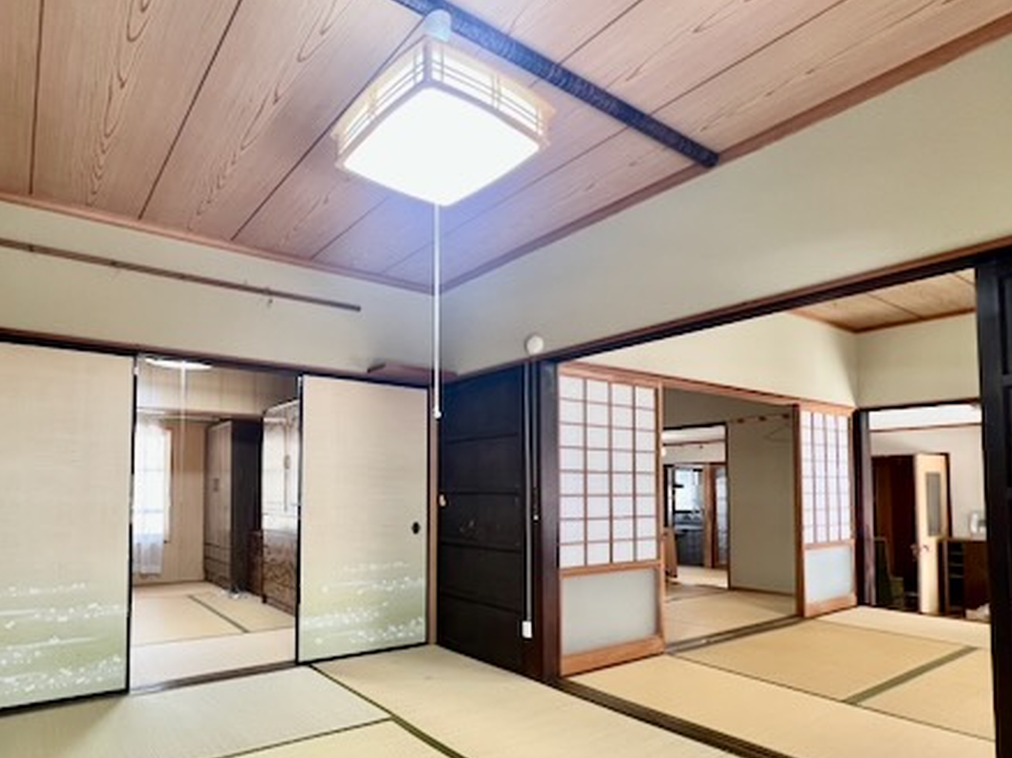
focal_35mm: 19
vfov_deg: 67.7
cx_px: 386
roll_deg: +0.1
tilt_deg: +1.3
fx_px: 555
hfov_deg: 83.2
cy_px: 469
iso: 160
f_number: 1.8
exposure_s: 1/60
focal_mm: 1.57
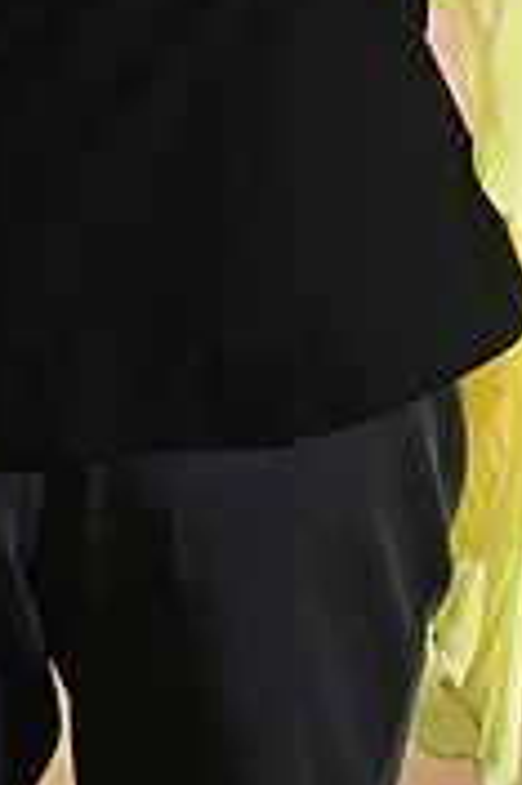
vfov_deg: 8.7
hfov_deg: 5.9
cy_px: -482
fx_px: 5034
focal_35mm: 231
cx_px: 230
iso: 3200
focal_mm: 70
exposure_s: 1/400
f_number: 5
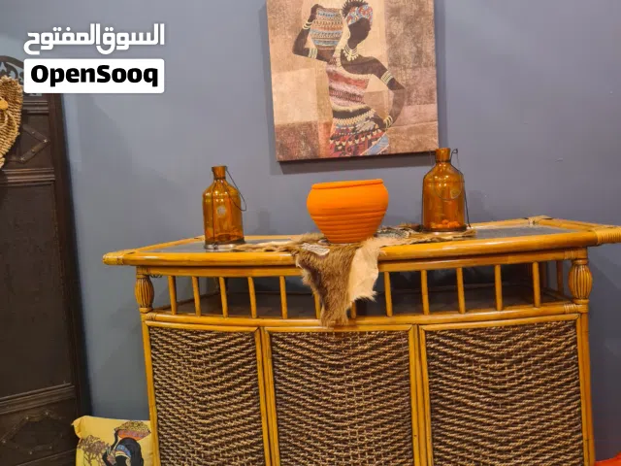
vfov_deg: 53.1
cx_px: 310
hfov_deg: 67.3
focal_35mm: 26
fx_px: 466
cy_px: 233
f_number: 1.8
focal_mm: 5.4
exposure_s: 1/50
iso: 640
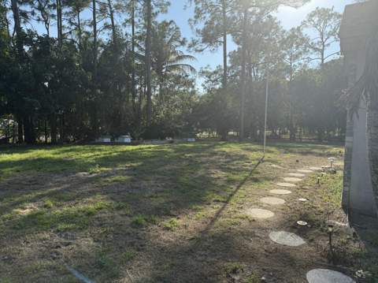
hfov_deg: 71.7
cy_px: 142
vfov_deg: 56.7
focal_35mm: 24
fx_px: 262
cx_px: 189
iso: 100
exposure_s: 1/3021
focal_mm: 6.76
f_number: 1.78
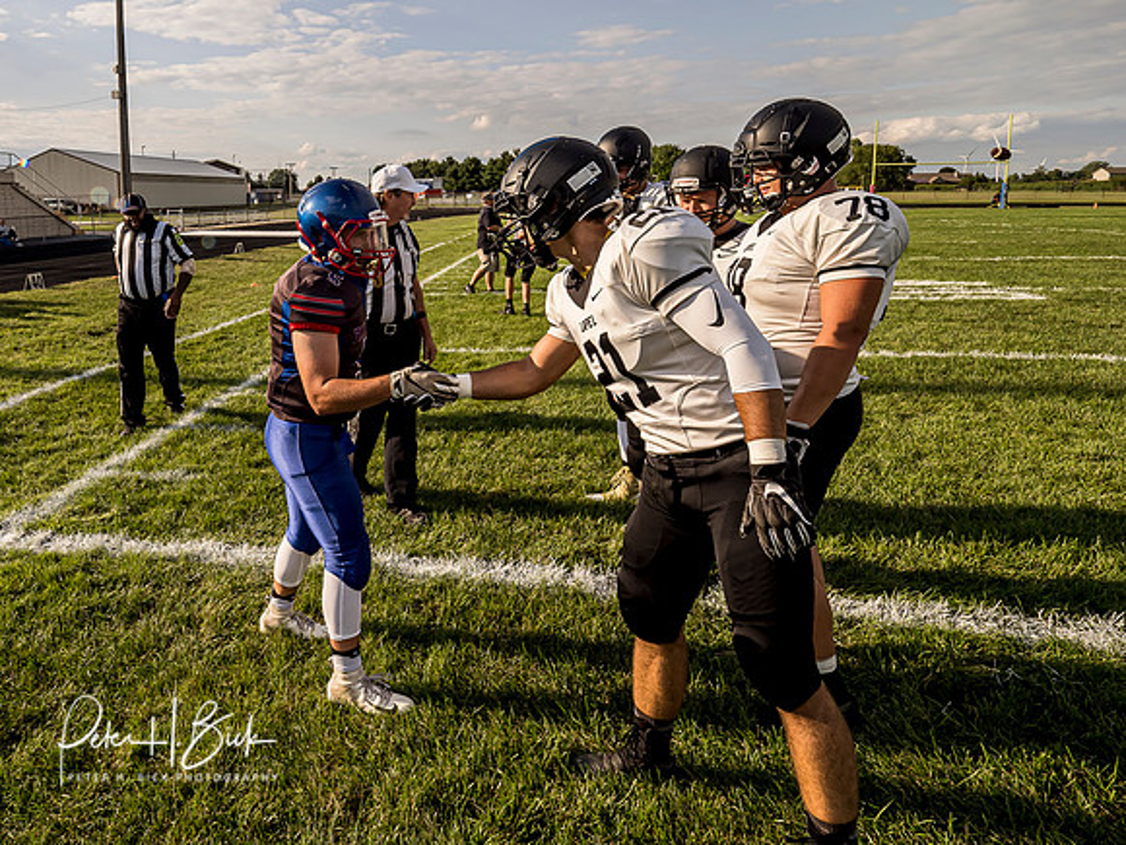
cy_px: 288
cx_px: 365
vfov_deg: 58.0
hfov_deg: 71.8
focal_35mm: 23
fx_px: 743
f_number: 4.5
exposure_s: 1/1000
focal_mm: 8
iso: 200
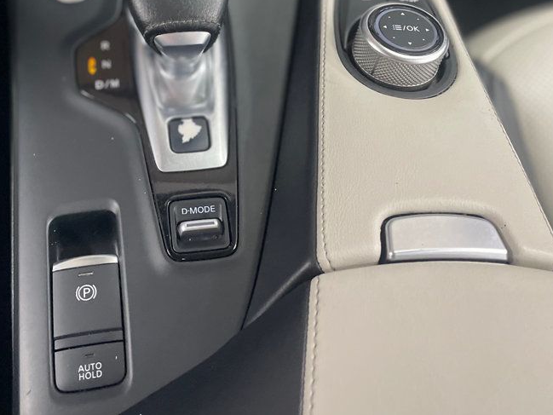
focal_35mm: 41
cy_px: 98
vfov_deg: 34.3
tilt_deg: -59.4
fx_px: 655
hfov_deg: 45.4
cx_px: 210
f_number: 1.6
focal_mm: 4.2
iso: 500
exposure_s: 1/60
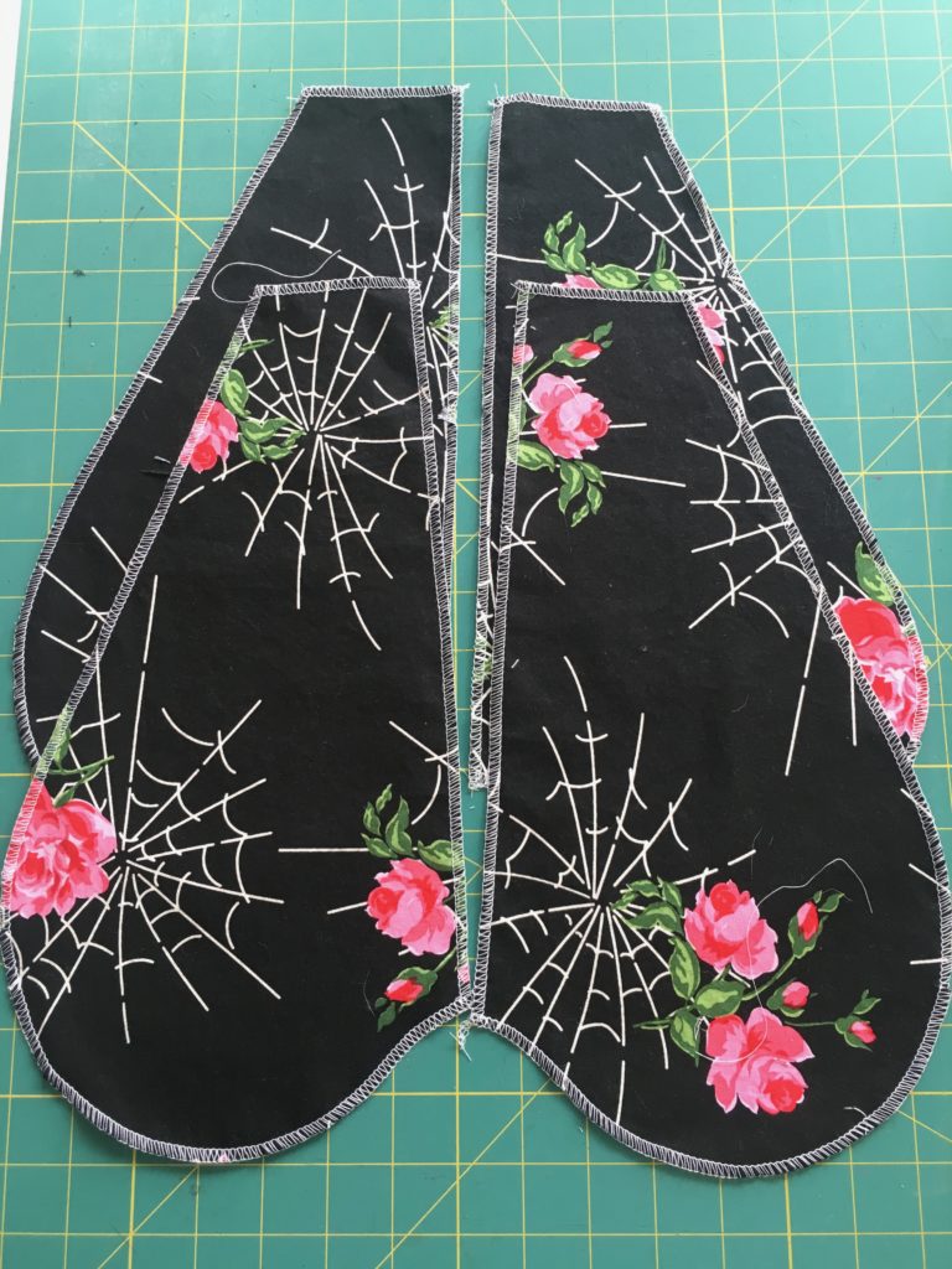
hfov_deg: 48.2
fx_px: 1063
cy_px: 634
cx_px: 476
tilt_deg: -79.0
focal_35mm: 29
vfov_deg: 61.7
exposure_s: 1/30
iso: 32
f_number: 2.2
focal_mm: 4.15
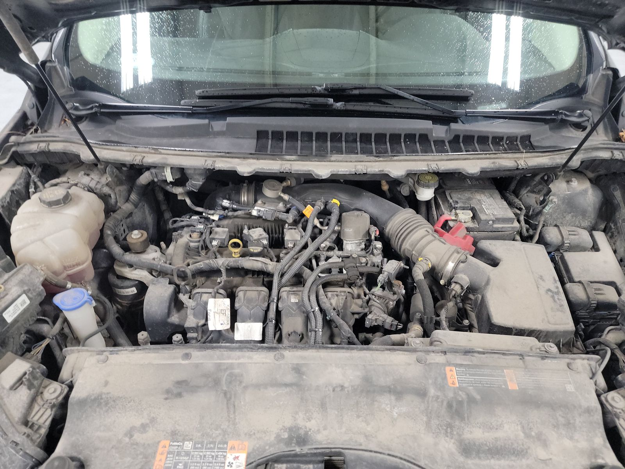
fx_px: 433
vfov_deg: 56.8
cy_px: 234
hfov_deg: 71.6
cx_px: 312
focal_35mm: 24
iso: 1045
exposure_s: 1/59
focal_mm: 6.7
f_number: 1.8
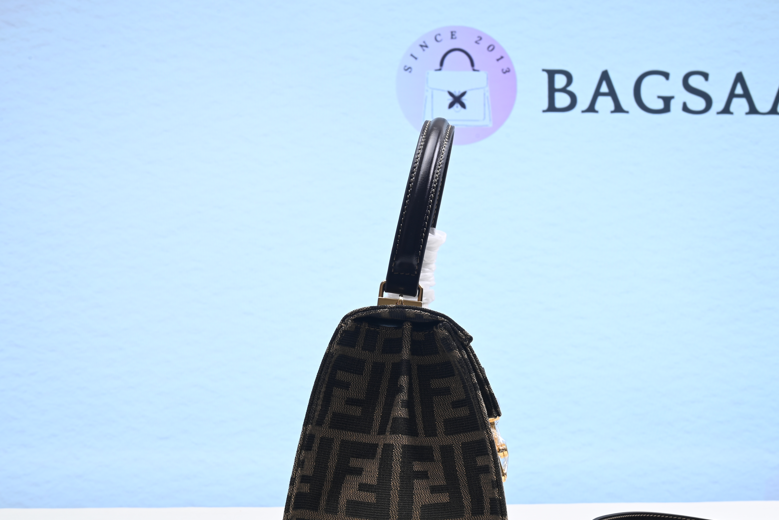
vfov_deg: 25.5
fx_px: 1147
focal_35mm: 53
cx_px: 441
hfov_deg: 37.4
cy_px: 285
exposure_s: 1/2
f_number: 16
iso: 100
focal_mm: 43
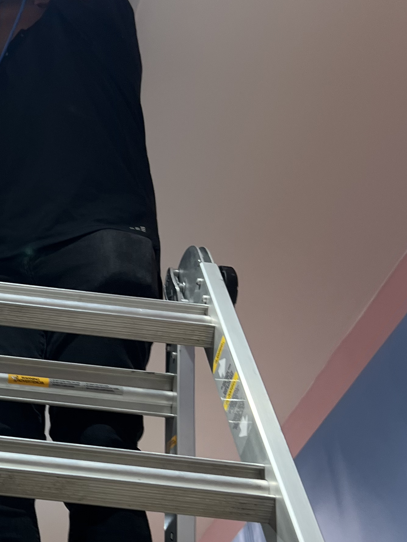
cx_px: -32
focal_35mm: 59
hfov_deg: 23.4
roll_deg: -2.2
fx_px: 925
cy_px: 384
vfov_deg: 32.3
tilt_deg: +35.3
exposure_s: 1/120
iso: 100
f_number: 1.5
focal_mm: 5.7
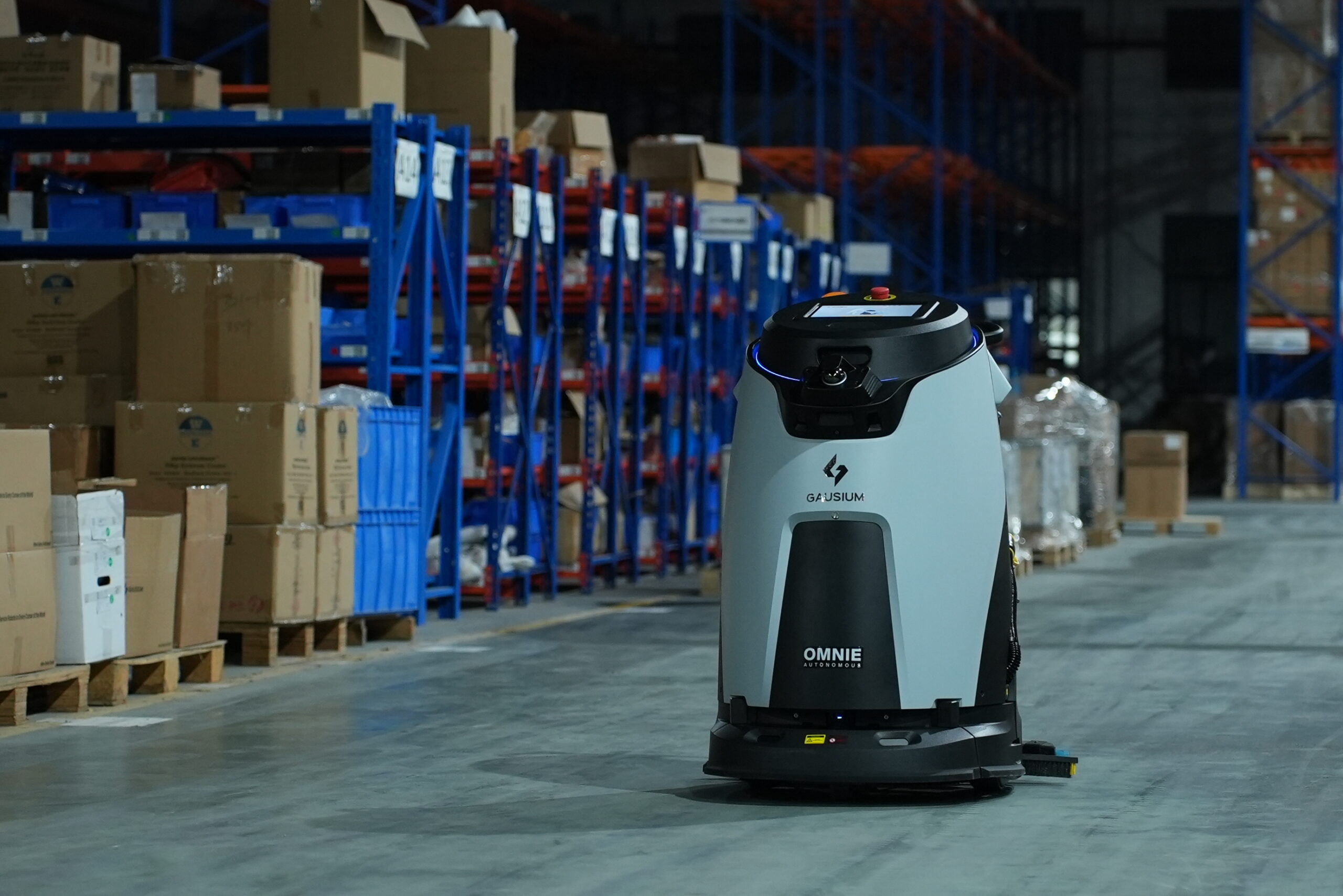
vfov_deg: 12.2
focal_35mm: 112
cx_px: 672
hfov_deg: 18.3
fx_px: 4180
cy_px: 448
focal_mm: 75
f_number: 2.8
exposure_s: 1/100
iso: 2500
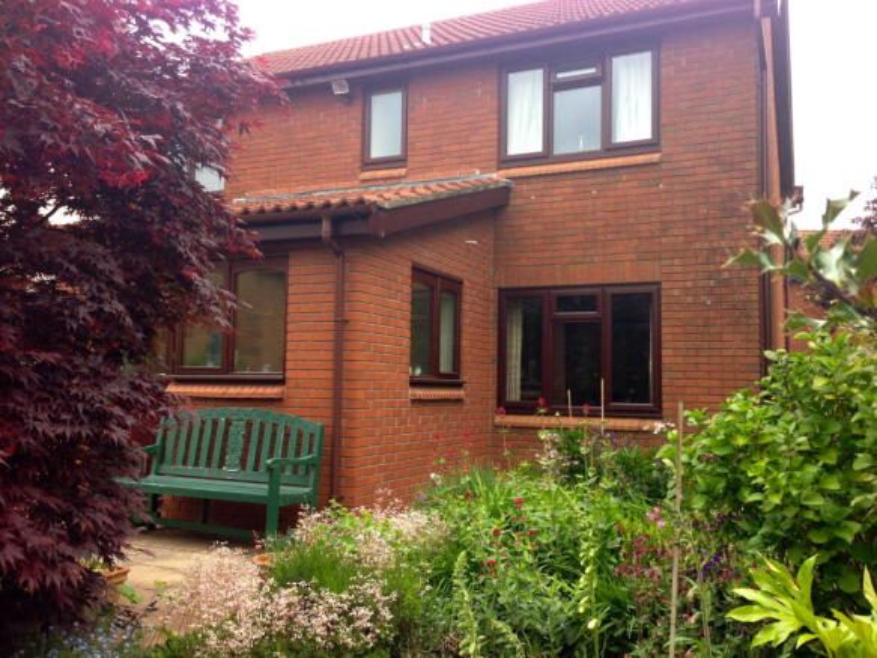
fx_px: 836
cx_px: 438
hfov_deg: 55.4
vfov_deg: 42.9
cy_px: 329
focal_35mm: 33
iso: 64
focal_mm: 4.13
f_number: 2.4
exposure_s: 1/221
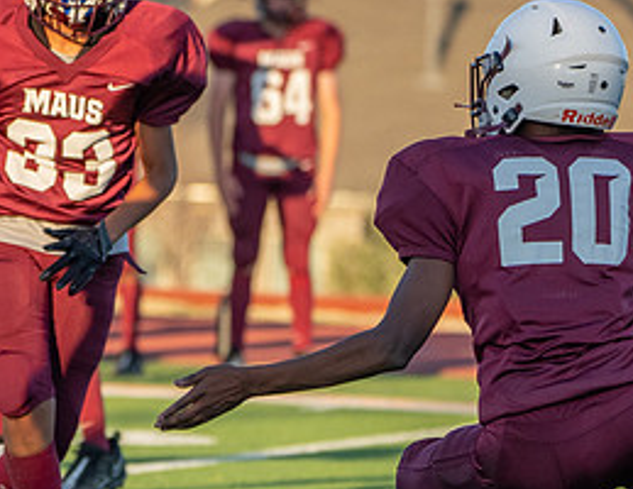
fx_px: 13659
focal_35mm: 739
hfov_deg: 2.7
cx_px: -206
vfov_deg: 2.1
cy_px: 346
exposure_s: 1/1000
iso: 640
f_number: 5.6
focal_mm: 226
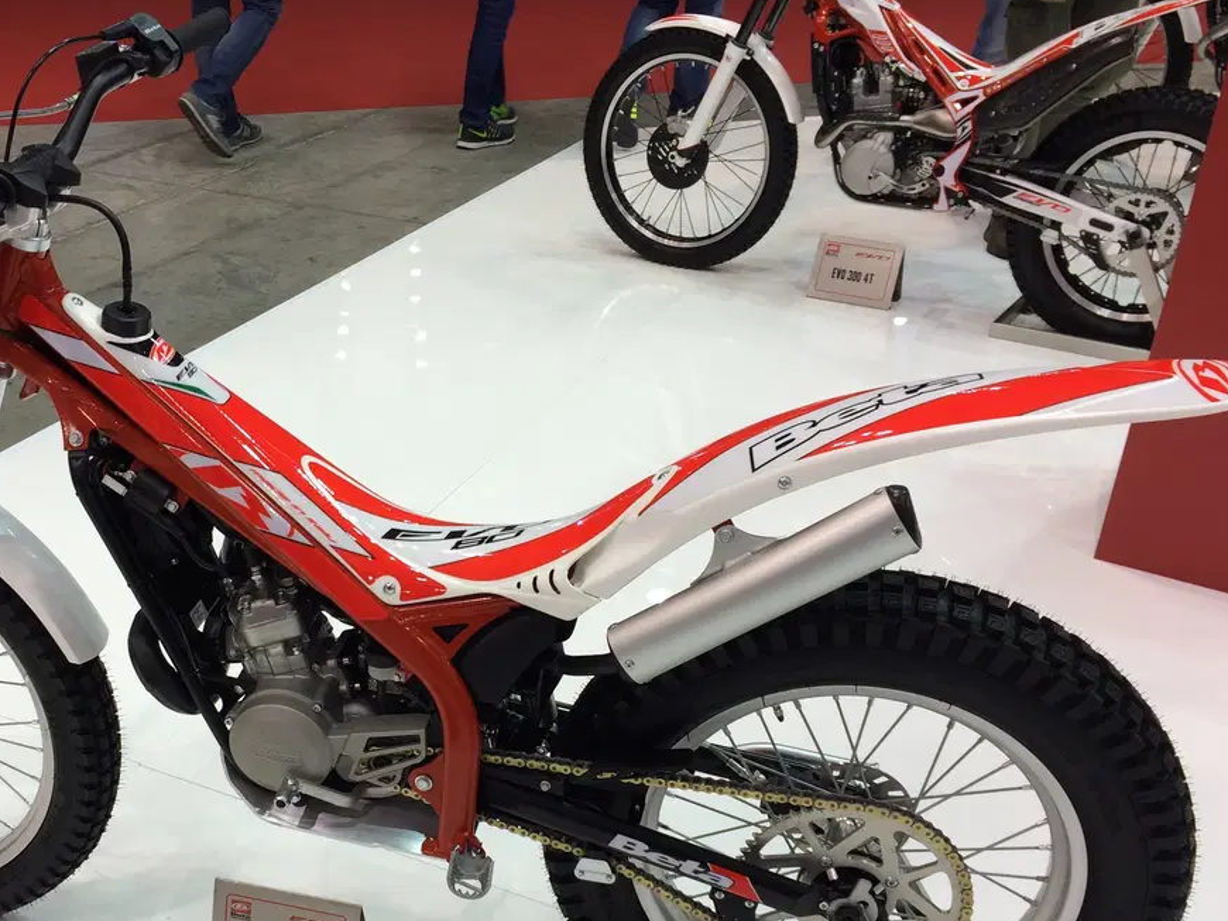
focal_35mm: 40
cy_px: 625
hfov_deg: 46.3
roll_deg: +0.2
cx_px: 439
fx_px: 1419
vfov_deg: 35.6
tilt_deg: -32.8
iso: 40
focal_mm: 4.15
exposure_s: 1/100
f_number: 2.2
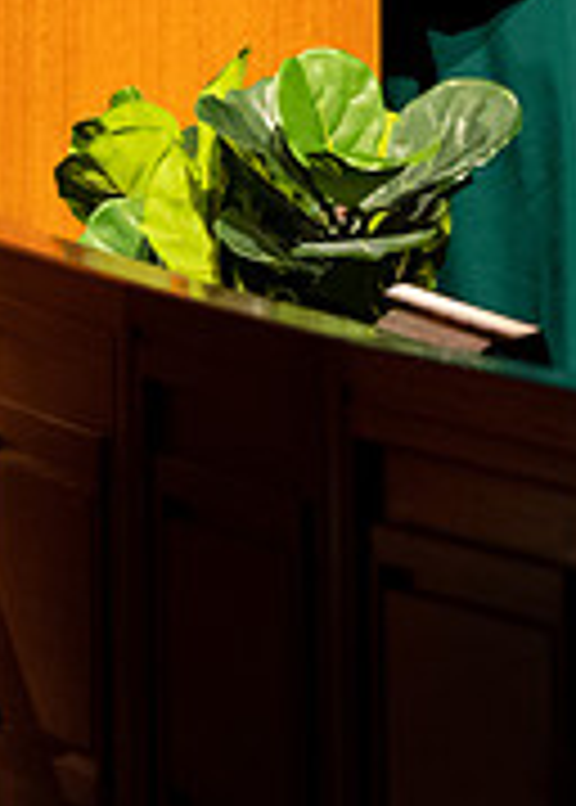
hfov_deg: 1.6
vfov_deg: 2.2
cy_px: 58
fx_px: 21100
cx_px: -364
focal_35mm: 922
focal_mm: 200
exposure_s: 1/200
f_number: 2.8
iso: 1250
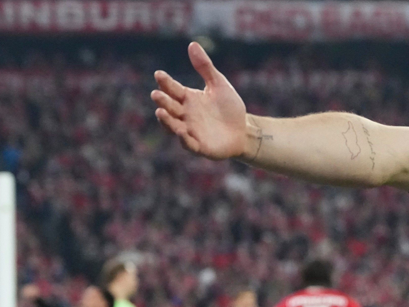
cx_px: 398
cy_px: 263
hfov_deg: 7.9
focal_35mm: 251
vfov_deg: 5.9
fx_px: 2965
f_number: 4
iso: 8000
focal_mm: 81
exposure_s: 1/2000
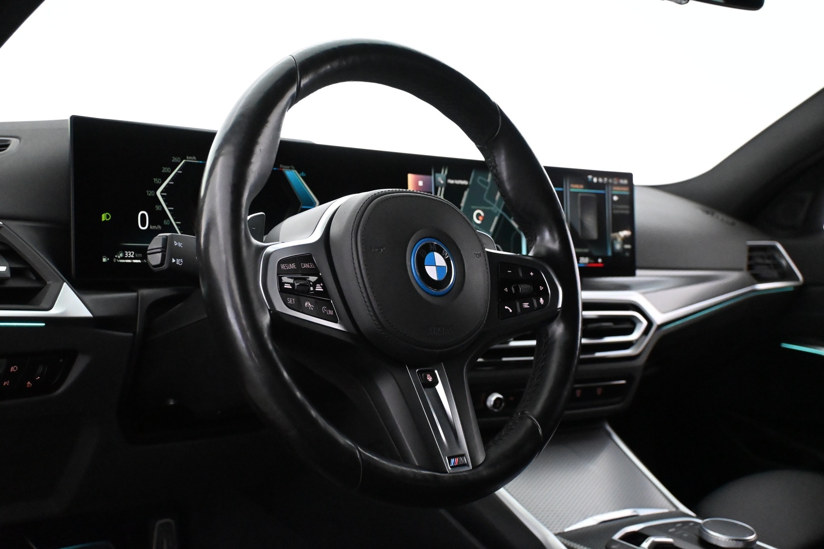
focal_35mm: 39
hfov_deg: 49.6
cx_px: 412
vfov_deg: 34.2
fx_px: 893
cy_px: 274
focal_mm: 26
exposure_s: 1/60
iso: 8000
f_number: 4.5
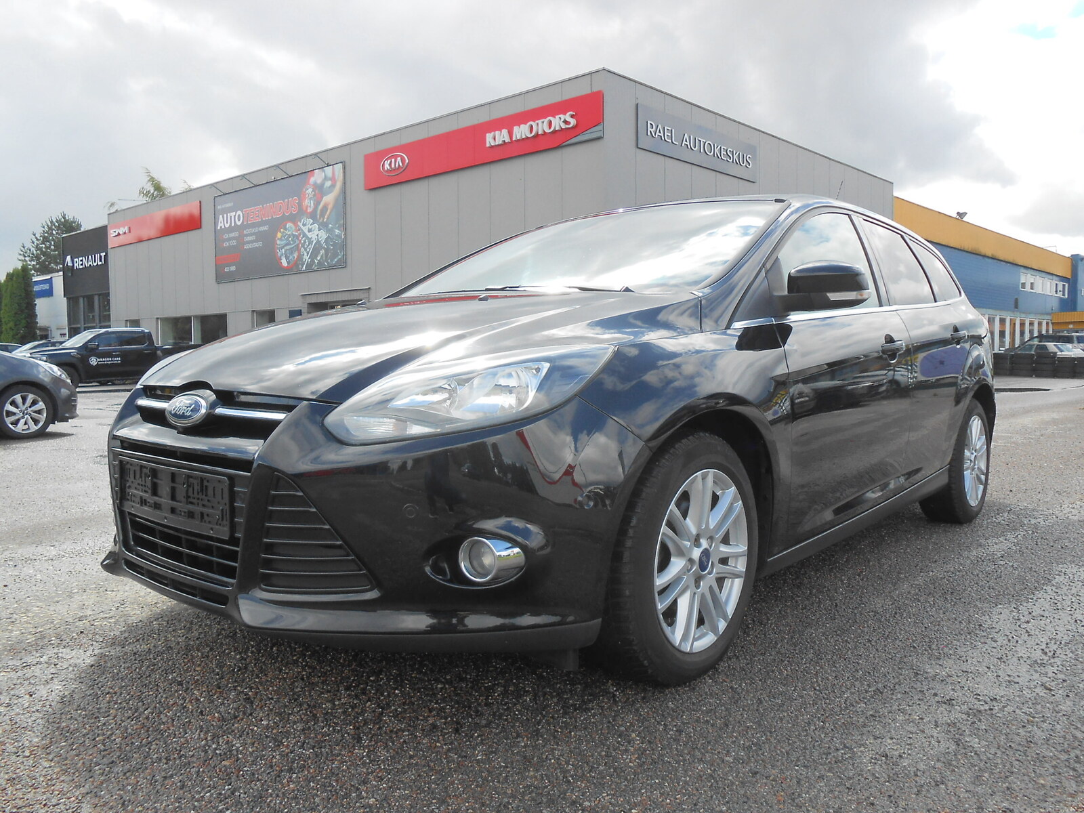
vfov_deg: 53.1
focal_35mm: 26
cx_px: 542
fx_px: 814
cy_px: 406
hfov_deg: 67.3
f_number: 3.5
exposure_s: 1/400
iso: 80
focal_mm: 4.6
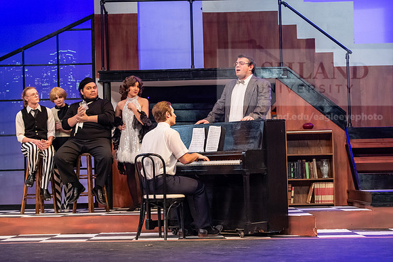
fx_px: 928
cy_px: 131
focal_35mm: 85
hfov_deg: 23.9
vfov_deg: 16.1
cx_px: 196
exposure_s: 1/200
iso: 3200
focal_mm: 85
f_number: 3.5
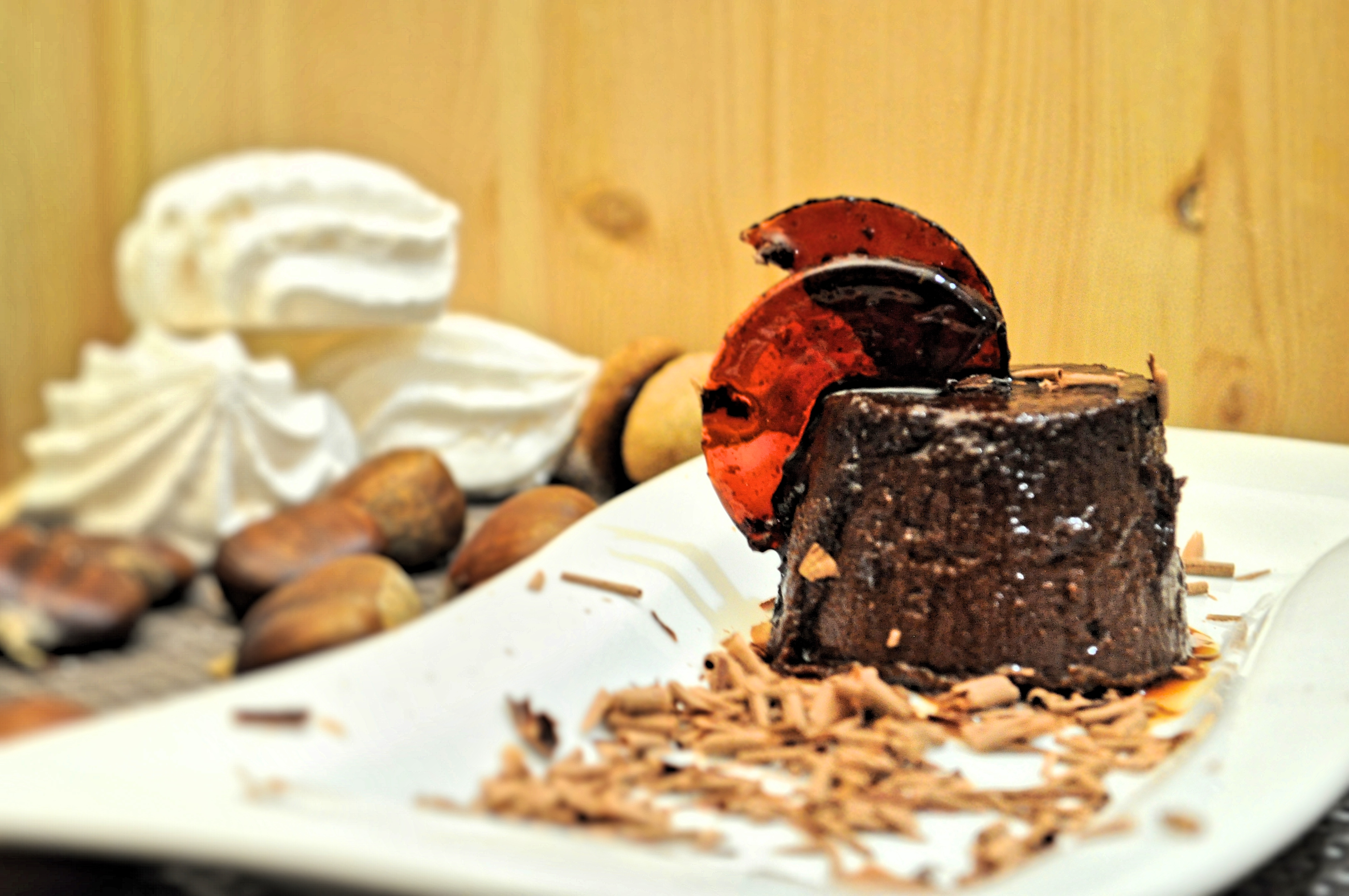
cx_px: 674
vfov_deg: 17.4
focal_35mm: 78
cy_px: 448
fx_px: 2919
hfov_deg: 26.0
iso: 1600
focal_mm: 52
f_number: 5.6
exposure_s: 1/30
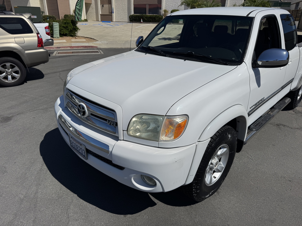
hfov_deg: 71.6
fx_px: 209
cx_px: 151
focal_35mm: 24
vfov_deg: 56.8
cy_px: 113
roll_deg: -2.0
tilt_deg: -24.9
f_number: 1.78
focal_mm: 6.76
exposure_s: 1/12346
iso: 64
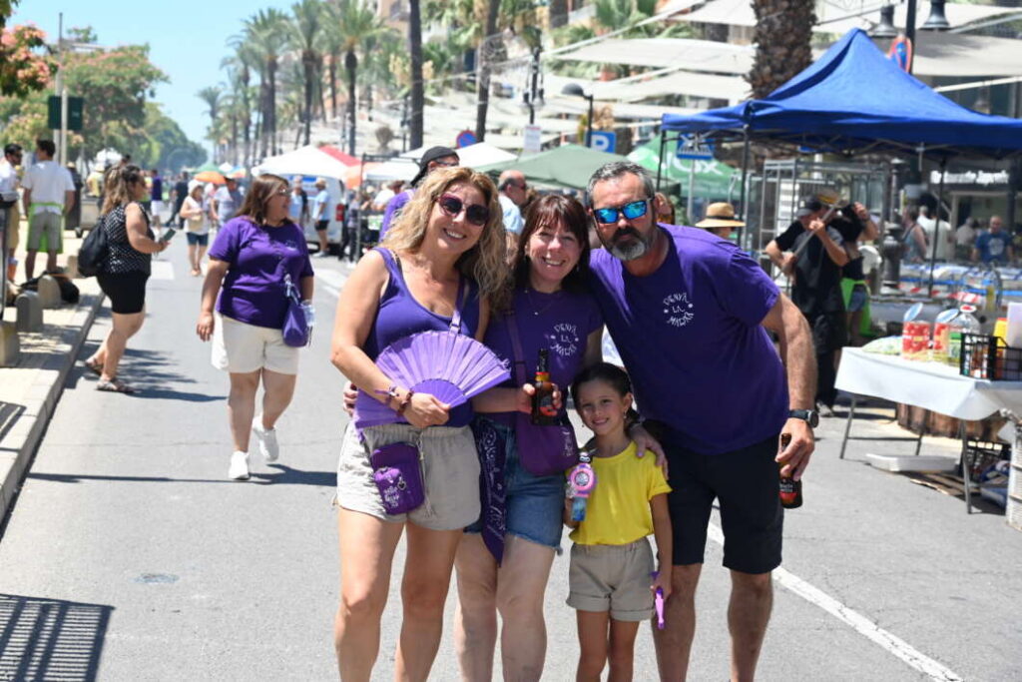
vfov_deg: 24.2
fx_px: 1590
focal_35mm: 56
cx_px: 511
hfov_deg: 35.6
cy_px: 341
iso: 400
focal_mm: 56
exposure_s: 1/1600
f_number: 5
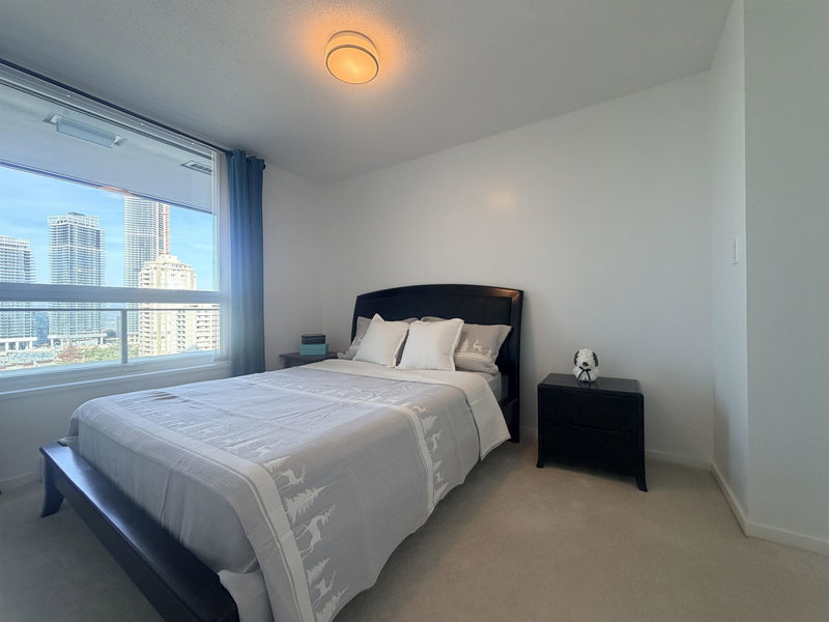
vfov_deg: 85.7
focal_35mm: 14
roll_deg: +1.4
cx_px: 414
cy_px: 311
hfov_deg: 102.1
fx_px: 335
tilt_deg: +0.1
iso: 125
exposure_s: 1/111
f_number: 2.2
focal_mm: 2.22
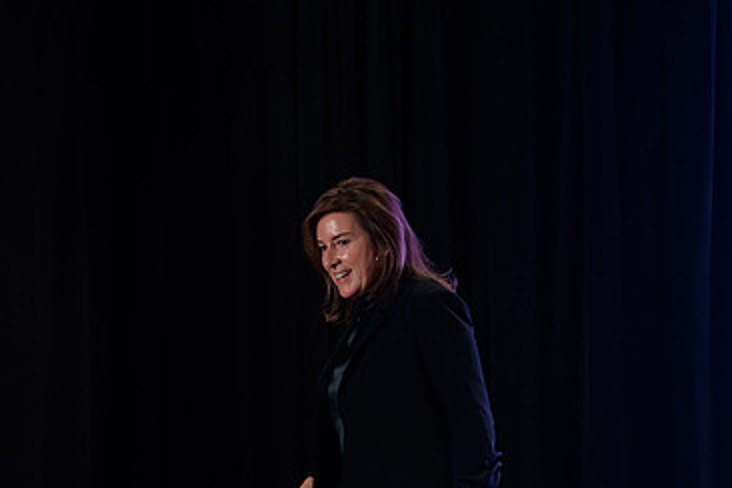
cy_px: 359
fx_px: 2257
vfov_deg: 12.3
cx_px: 372
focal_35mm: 111
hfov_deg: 18.4
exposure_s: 1/200
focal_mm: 70
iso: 1250
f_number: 3.2
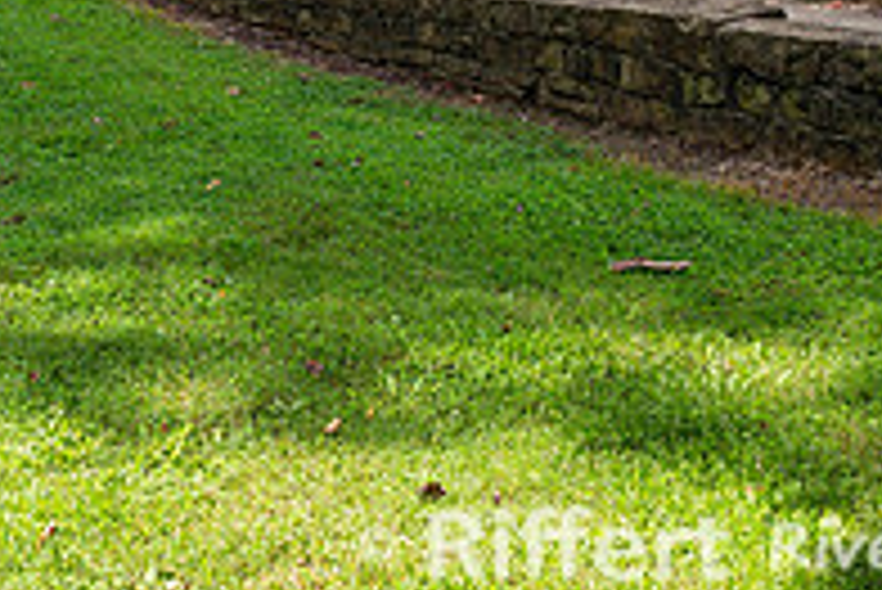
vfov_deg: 15.4
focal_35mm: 83
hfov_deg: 23.7
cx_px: 58
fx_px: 2035
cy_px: -245
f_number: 8
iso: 200
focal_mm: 28
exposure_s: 1/160
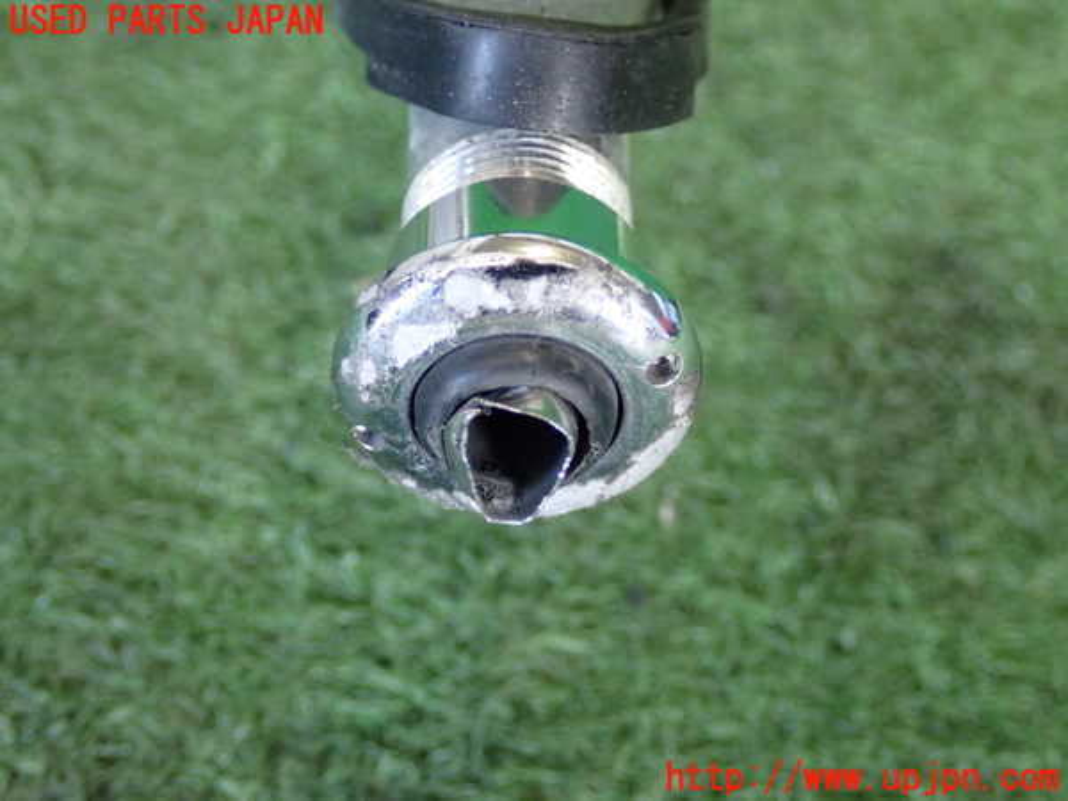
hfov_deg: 33.2
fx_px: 1789
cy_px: 400
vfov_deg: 25.2
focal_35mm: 58
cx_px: 534
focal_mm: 10.35
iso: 800
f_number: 3.5
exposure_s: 1/50
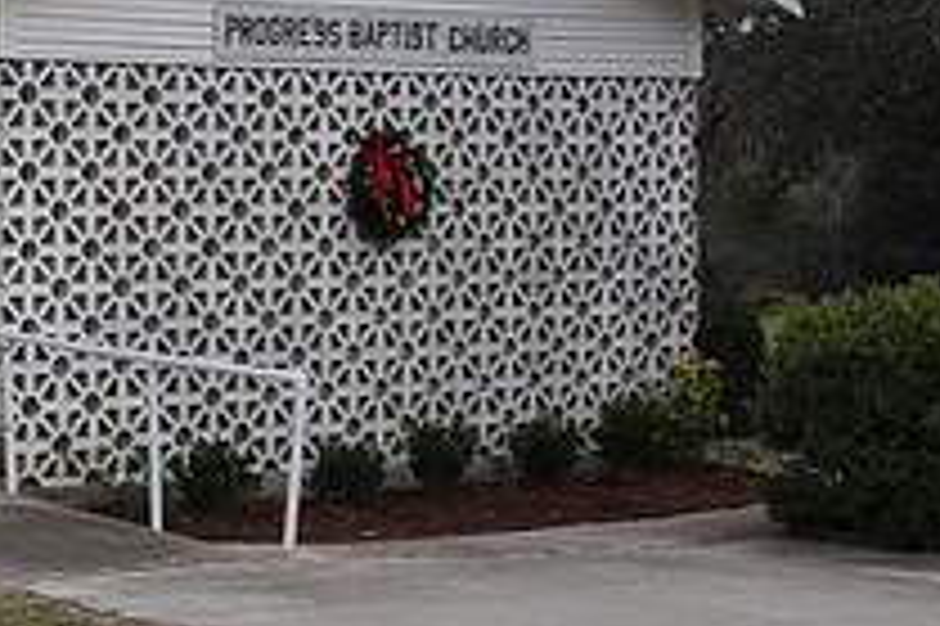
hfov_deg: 18.2
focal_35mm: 108
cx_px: -108
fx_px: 2818
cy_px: 164
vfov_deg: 12.6
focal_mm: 26
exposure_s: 1/125
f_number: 11
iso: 200
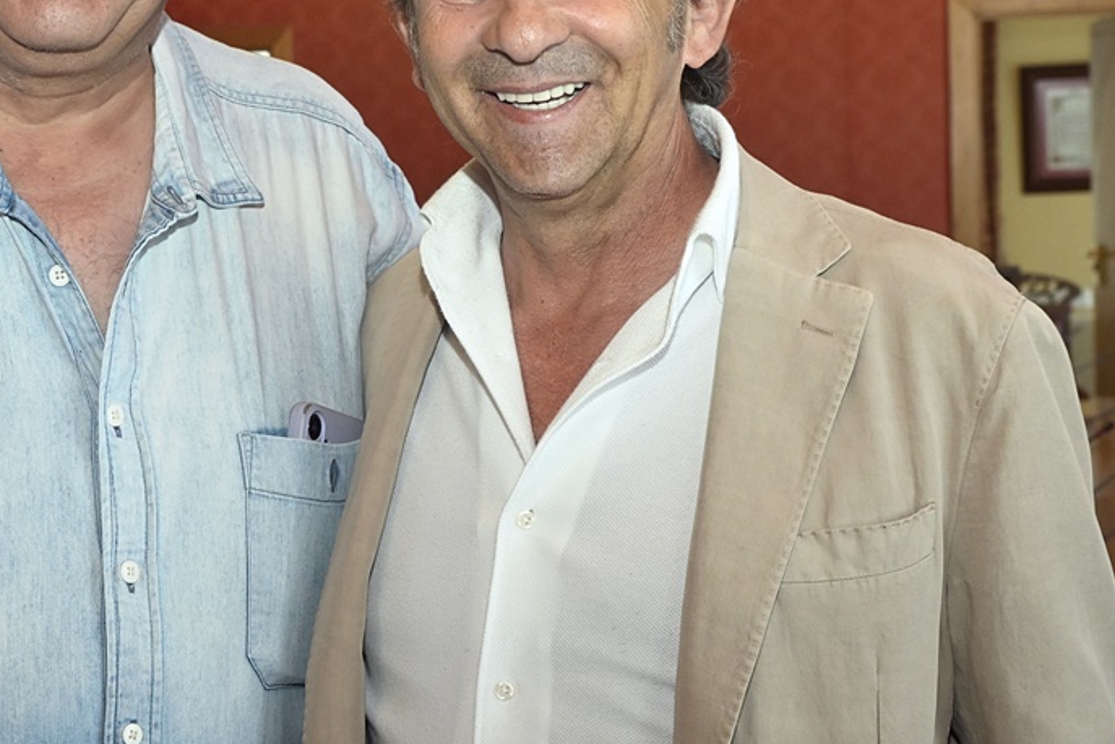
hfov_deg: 26.1
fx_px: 2388
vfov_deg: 17.7
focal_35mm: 77
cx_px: 351
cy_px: 312
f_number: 6.3
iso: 1600
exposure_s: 1/60
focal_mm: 34.5
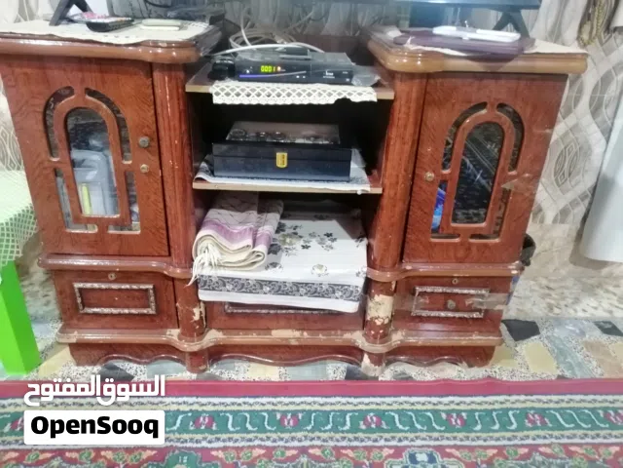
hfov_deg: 67.3
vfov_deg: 53.1
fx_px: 468
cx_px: 312
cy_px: 234
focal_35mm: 26
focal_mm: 3.95
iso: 640
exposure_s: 1/20
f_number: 1.8
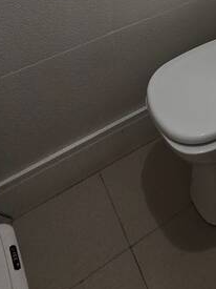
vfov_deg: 24.4
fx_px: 425
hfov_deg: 24.9
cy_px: -188
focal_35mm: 51
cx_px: 278
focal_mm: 2.2
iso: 160
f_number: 2.2
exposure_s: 1/60
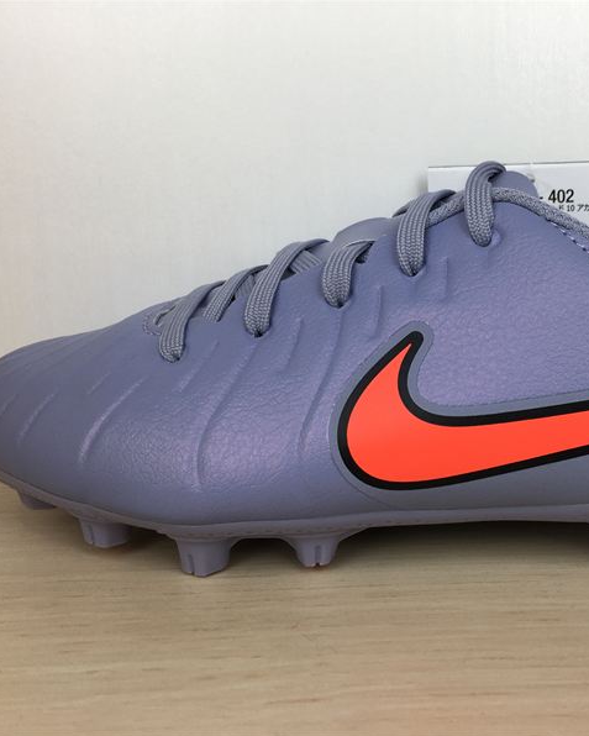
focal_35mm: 38
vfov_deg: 47.9
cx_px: 428
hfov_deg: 38.3
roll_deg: +1.5
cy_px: 369
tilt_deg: -11.5
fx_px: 828
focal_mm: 4.15
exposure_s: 1/126
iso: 25
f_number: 2.2
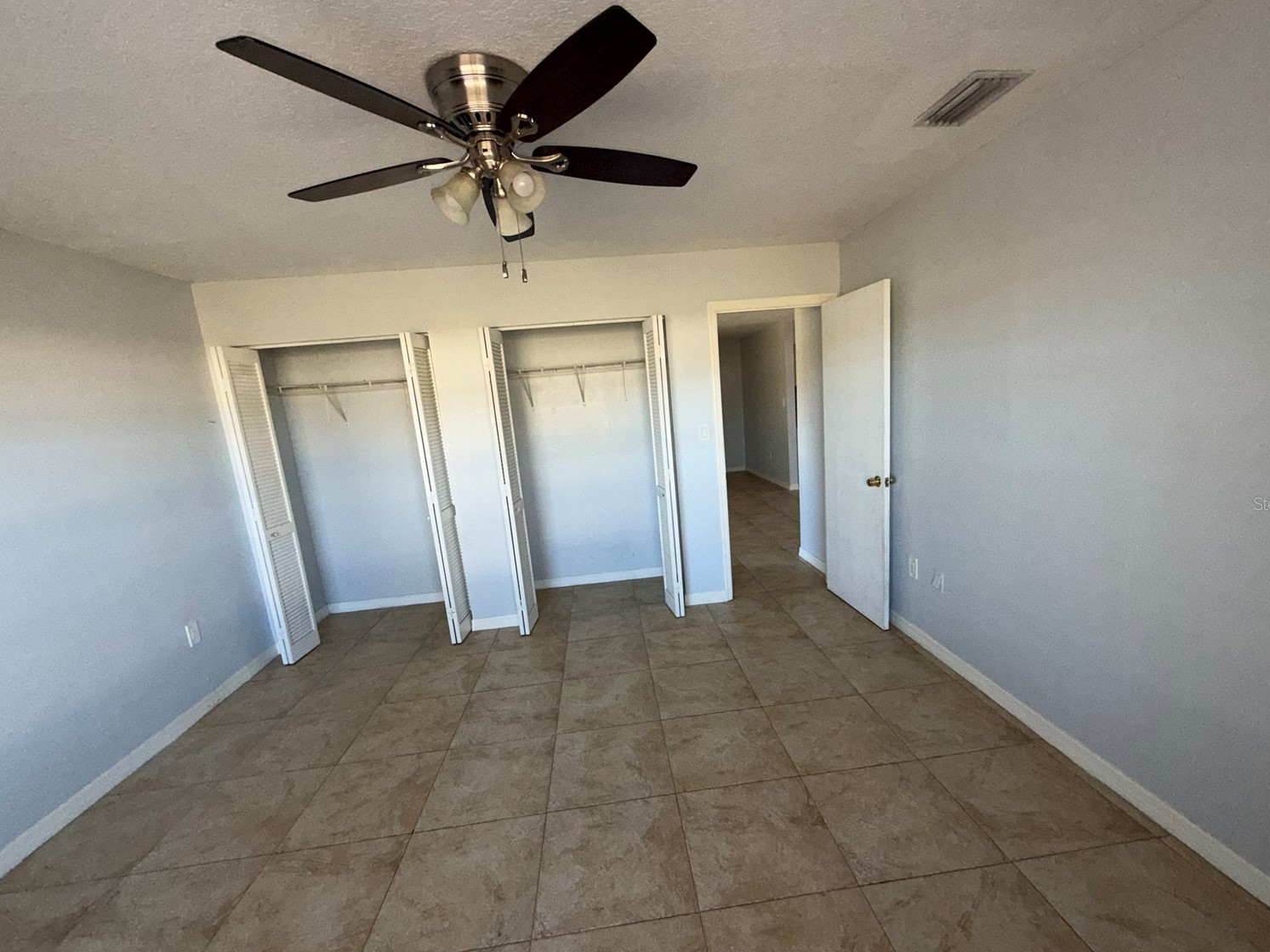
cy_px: 503
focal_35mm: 15
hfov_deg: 98.1
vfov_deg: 81.7
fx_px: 550
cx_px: 653
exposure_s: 1/121
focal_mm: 2.22
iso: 125
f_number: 2.2
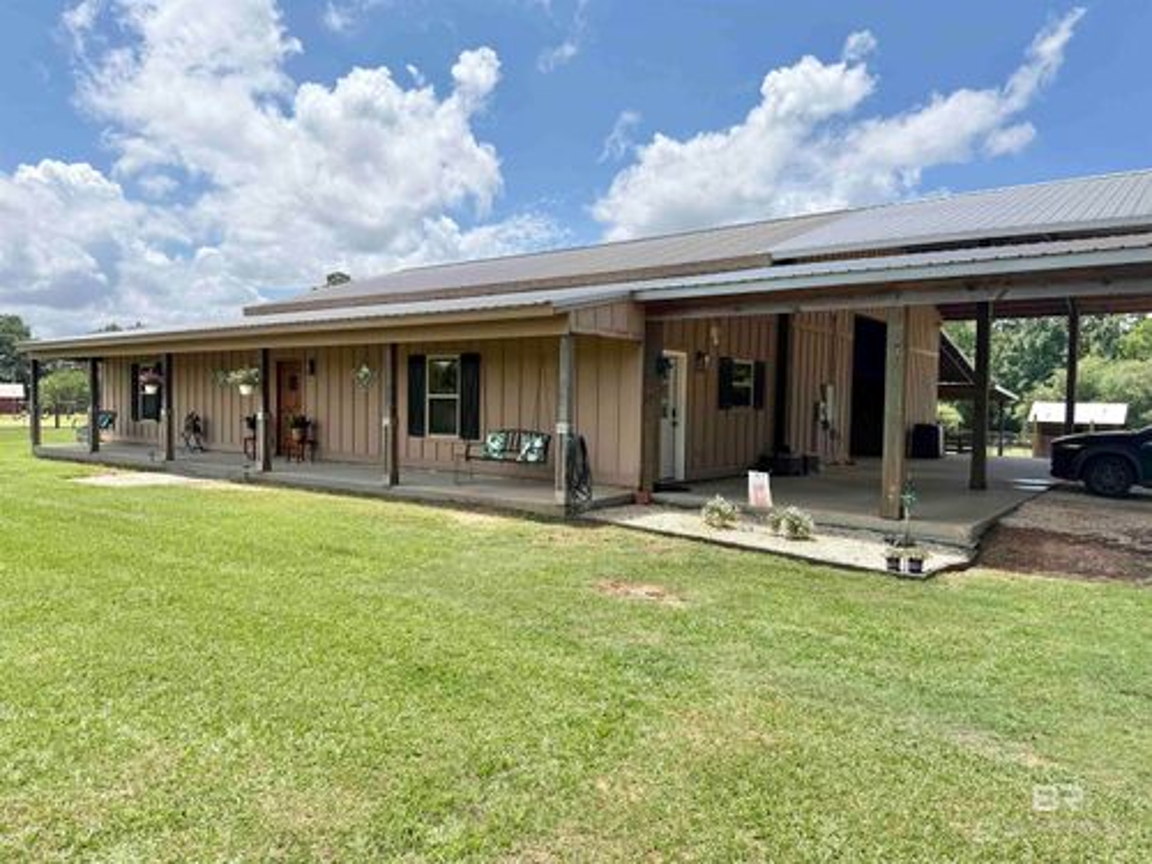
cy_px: 432
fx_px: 799
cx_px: 576
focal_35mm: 24
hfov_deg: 71.6
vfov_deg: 56.8
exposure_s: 1/4975
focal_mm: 6.76
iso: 80
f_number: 1.78
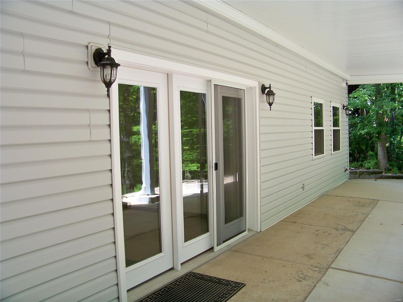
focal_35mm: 33
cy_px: 151
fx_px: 384
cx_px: 202
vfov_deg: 42.9
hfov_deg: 55.4
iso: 100
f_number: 2.8
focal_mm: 5.85
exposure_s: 1/160
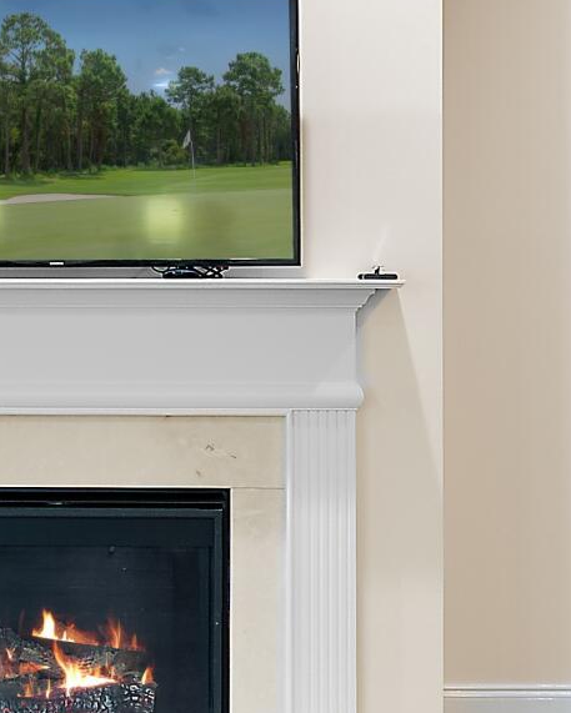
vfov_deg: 25.7
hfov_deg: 20.6
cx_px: 151
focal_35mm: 74
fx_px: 1563
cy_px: 278
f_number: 4.5
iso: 100
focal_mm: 10
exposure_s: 1/1.67
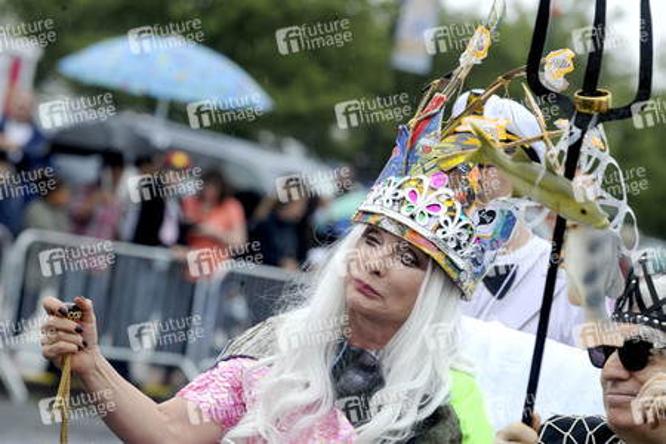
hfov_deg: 10.3
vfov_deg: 6.9
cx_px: 333
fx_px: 3700
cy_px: 222
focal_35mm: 200
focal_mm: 200
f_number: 9
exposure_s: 1/400
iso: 640
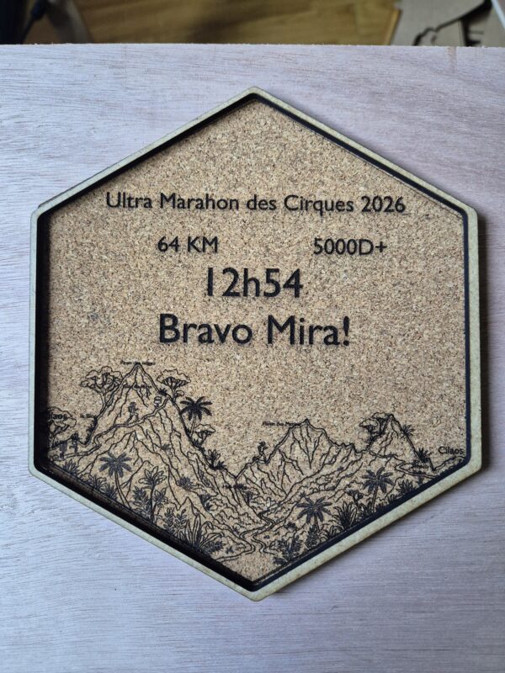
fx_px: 447
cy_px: 336
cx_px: 252
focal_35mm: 23
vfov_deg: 73.9
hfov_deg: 58.9
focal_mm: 5.4
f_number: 1.8
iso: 500
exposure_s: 1/100
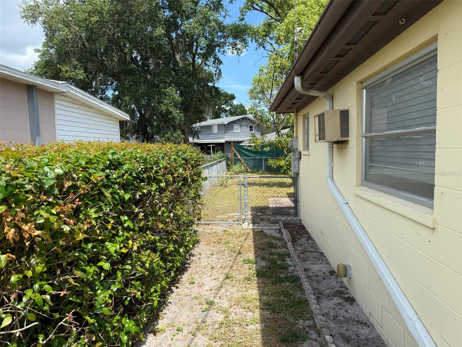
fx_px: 320
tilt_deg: -4.5
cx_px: 231
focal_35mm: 24
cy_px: 174
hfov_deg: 71.6
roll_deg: +1.1
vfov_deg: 56.8
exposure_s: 1/2169
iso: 80
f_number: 1.78
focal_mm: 6.76
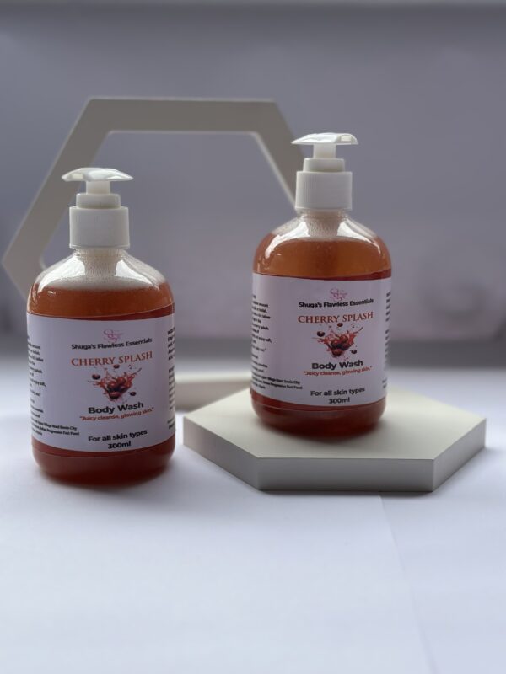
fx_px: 936
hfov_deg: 30.3
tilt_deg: -12.1
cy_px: 337
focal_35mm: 48
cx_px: 253
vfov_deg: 39.7
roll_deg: -0.9
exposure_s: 1/1695
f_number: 1.78
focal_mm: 6.86
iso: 80
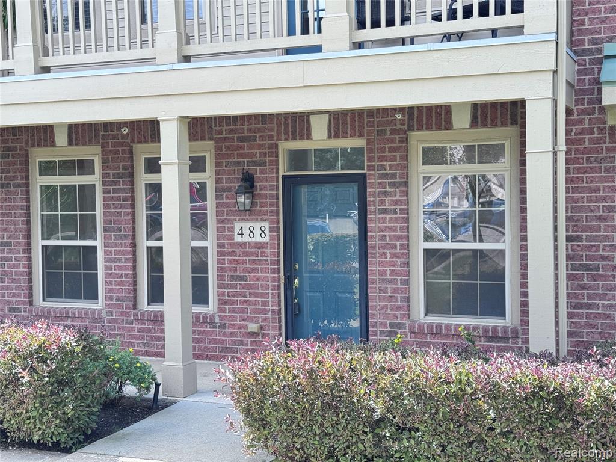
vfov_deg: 30.3
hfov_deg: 39.7
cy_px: 231
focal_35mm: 48
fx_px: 854
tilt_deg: -2.0
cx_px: 308
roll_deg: +0.1
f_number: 1.78
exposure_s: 1/341
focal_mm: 6.76
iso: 64
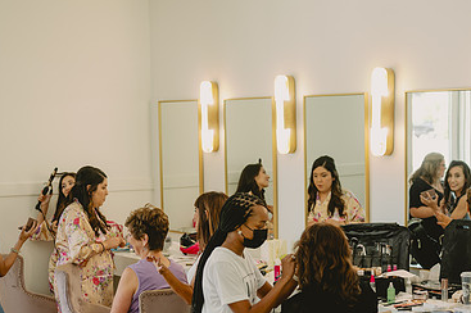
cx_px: 266
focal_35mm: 79
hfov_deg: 25.7
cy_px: 244
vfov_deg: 17.1
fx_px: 1033
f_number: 2.5
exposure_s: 1/125
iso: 250
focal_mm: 50
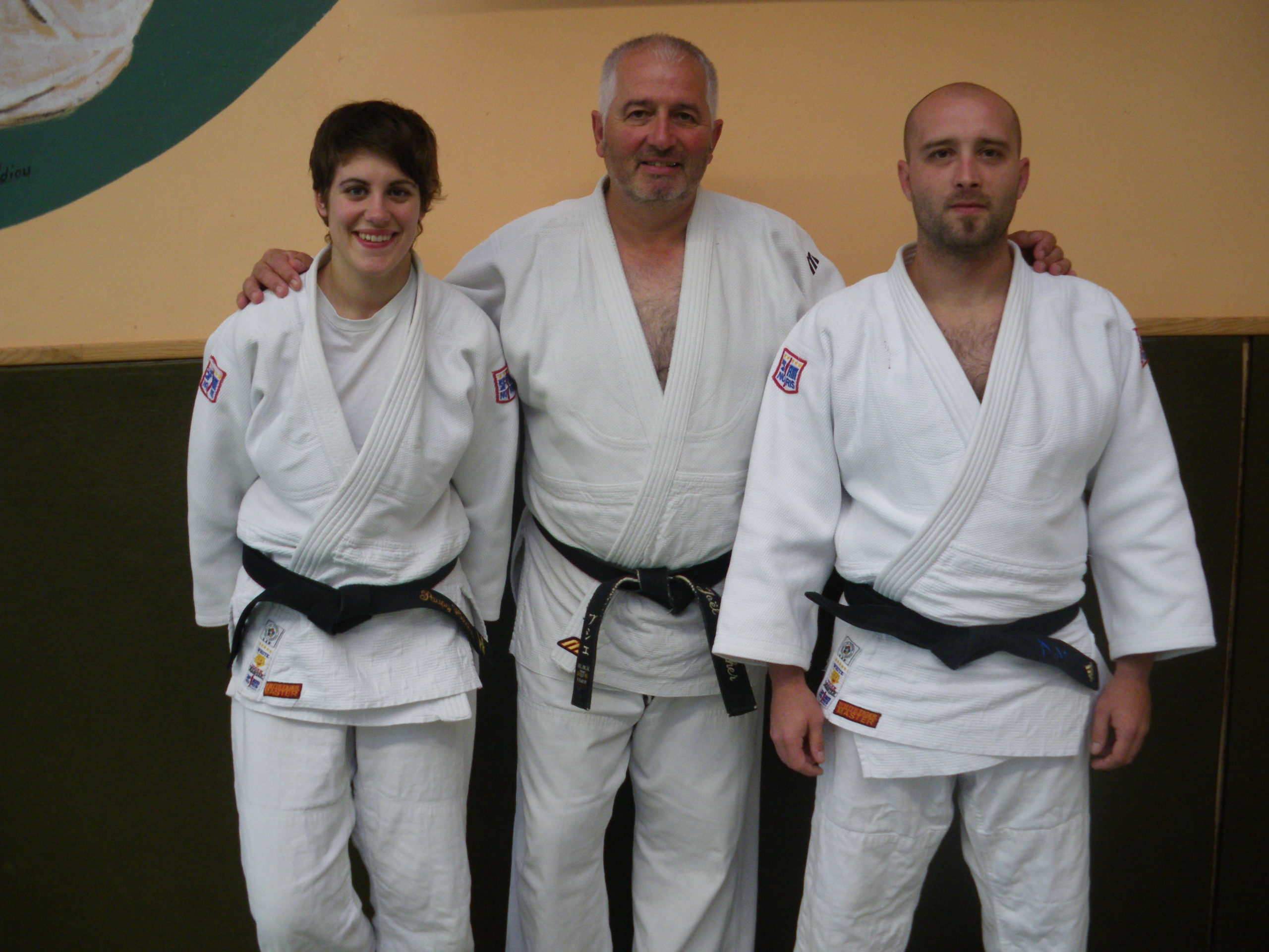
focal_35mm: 36
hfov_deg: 51.4
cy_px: 476
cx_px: 634
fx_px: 1320
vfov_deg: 39.7
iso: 250
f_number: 3.5
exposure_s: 1/50
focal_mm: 6.3
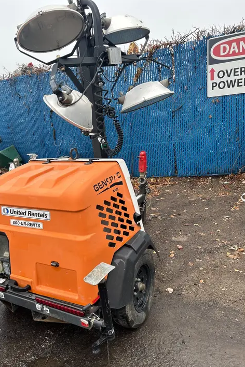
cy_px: 188
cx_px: 108
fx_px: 286
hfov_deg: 46.3
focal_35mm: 28
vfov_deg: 65.5
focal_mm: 5.7
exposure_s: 1/200
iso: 40
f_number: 1.5
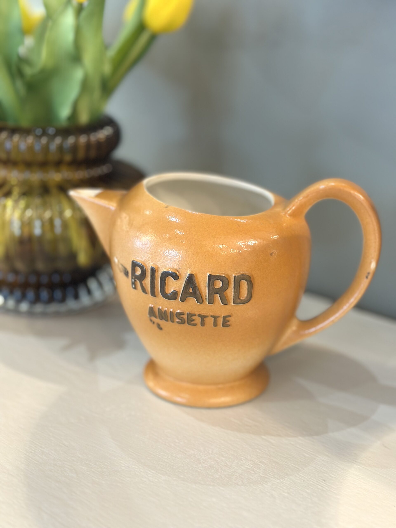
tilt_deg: -20.5
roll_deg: -2.4
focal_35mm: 48
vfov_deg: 39.7
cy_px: 264
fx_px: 732
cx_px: 198
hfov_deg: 30.3
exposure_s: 1/50
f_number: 1.78
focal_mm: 6.86
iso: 80
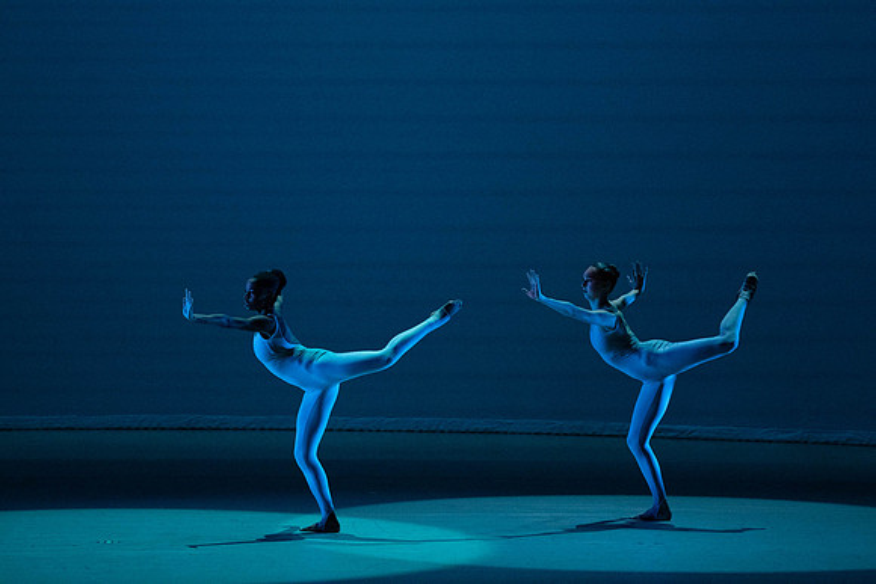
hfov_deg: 8.5
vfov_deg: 5.7
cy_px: 292
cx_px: 438
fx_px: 5865
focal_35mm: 241
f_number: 5.6
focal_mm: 241
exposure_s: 1/400
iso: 16000
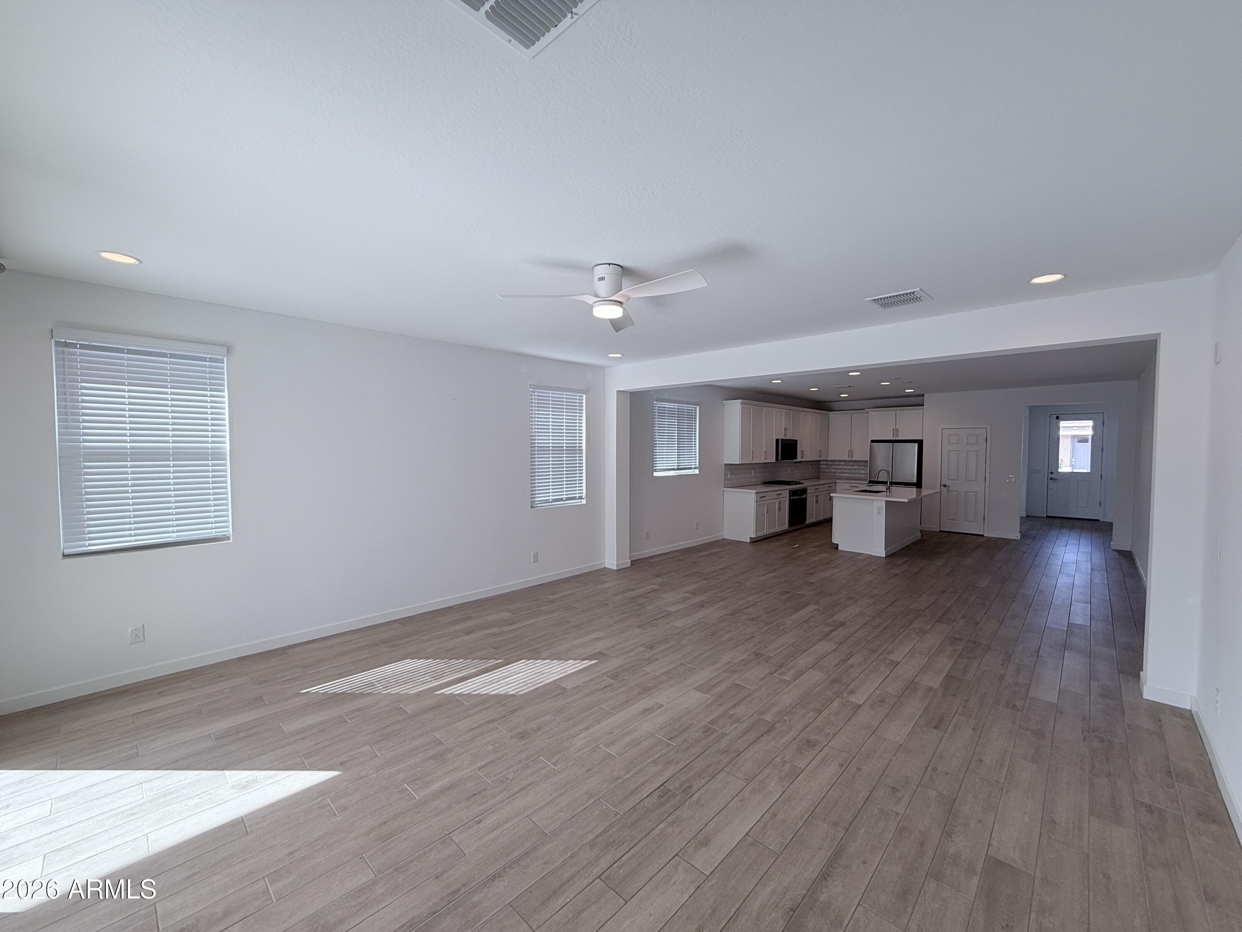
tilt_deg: -2.5
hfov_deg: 102.1
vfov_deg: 85.7
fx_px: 502
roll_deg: -0.5
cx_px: 621
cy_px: 466
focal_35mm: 14
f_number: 2.2
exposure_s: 1/120
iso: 64
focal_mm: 2.22
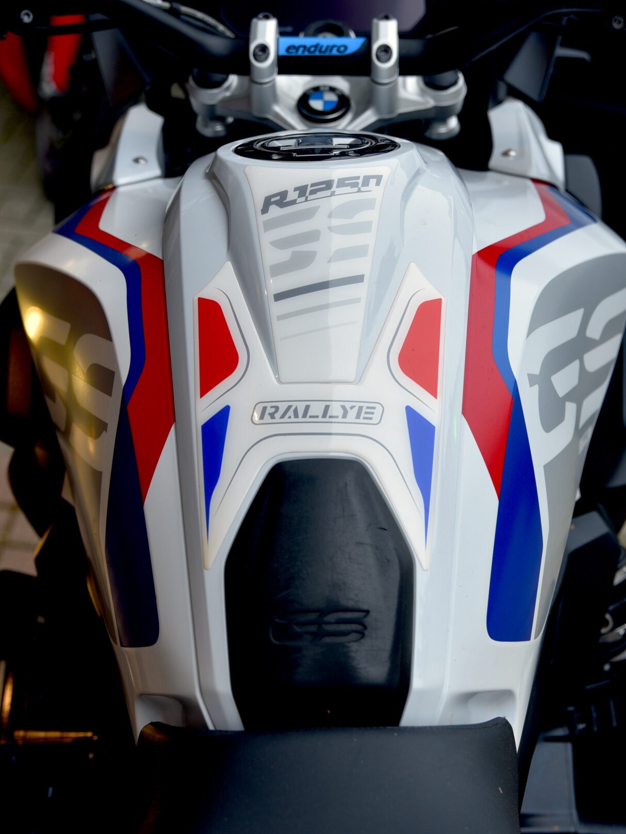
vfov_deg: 31.7
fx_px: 1471
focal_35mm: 61
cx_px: 325
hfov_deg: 24.0
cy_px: 398
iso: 200
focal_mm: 40
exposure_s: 1/60
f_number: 3.2
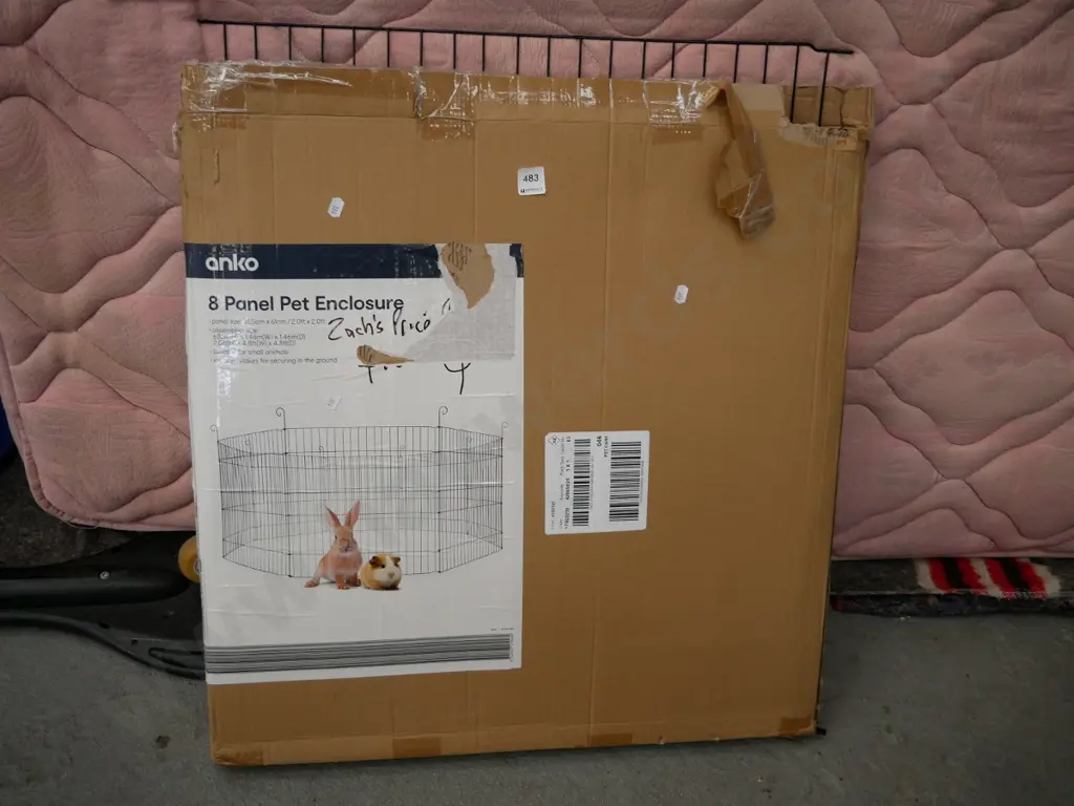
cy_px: 403
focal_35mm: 36
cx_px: 537
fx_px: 1117
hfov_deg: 51.4
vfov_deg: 39.7
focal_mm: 18
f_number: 3.9
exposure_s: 1/60
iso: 500
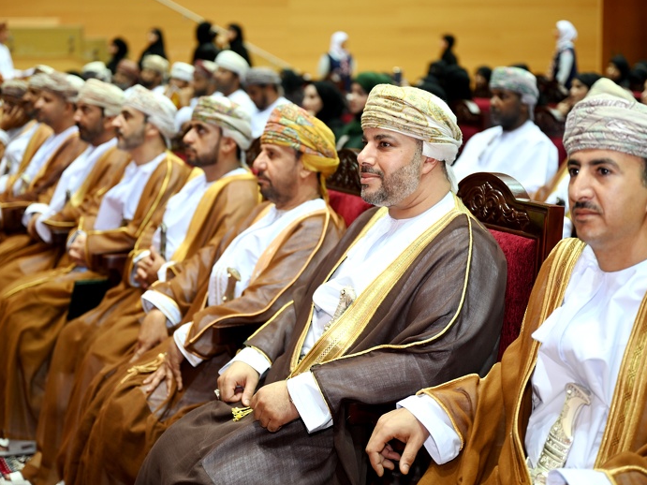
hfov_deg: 28.2
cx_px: 309
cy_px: 240
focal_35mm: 69
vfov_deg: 21.3
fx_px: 1289
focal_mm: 62
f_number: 2.8
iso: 640
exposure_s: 1/200
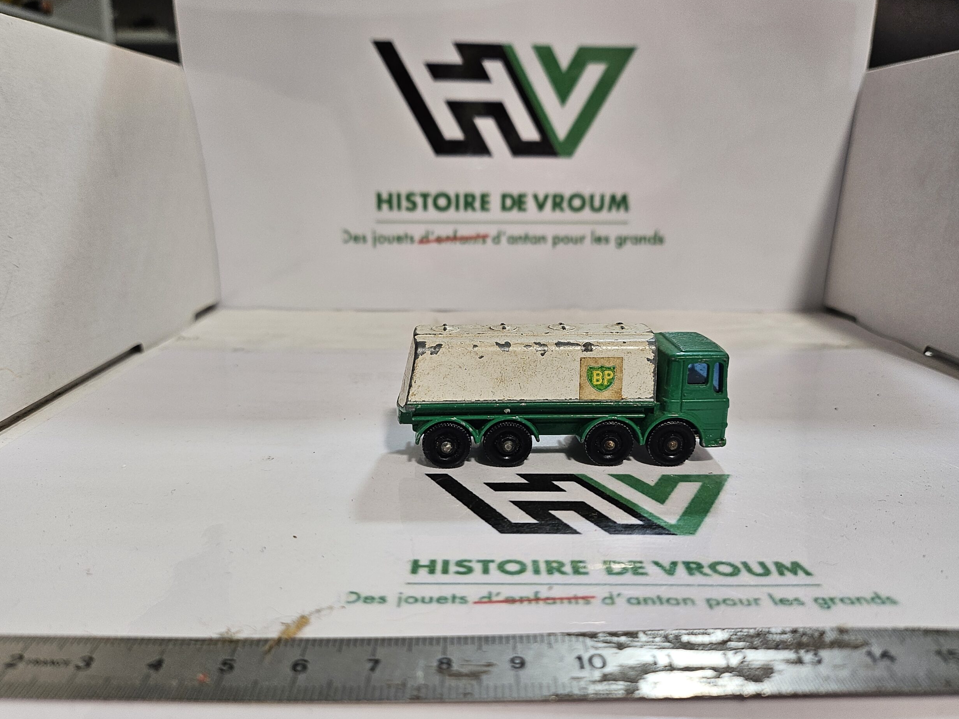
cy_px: 359
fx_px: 693
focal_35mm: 25
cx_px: 480
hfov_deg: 69.4
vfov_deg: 54.9
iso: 100
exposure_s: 1/100
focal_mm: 5
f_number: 1.8
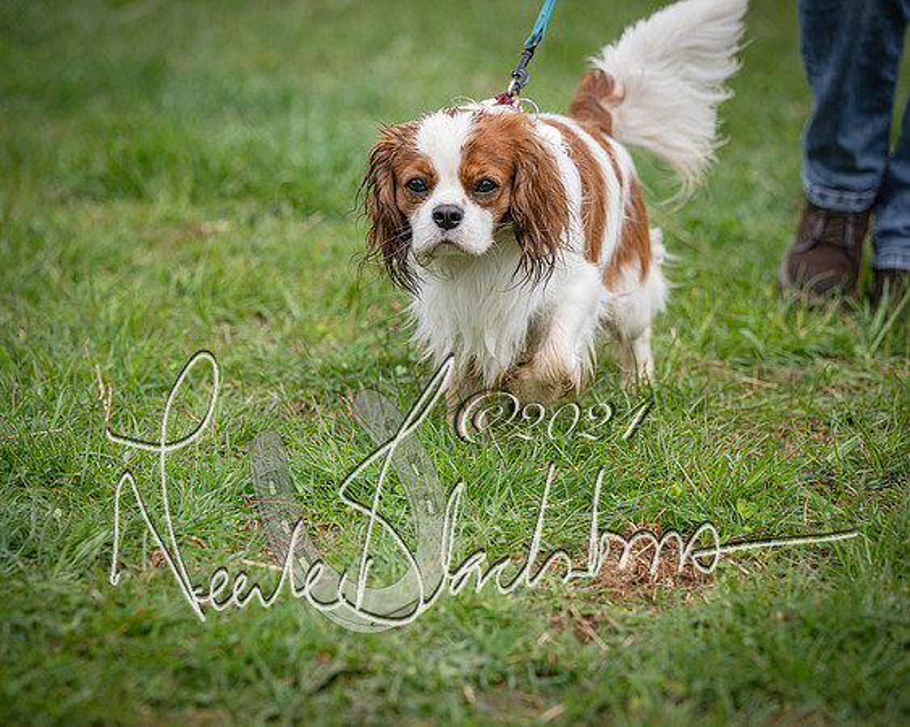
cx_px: 455
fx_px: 4245
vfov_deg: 9.8
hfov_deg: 12.2
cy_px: 364
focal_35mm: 158
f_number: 4
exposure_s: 1/2000
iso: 400
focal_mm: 140
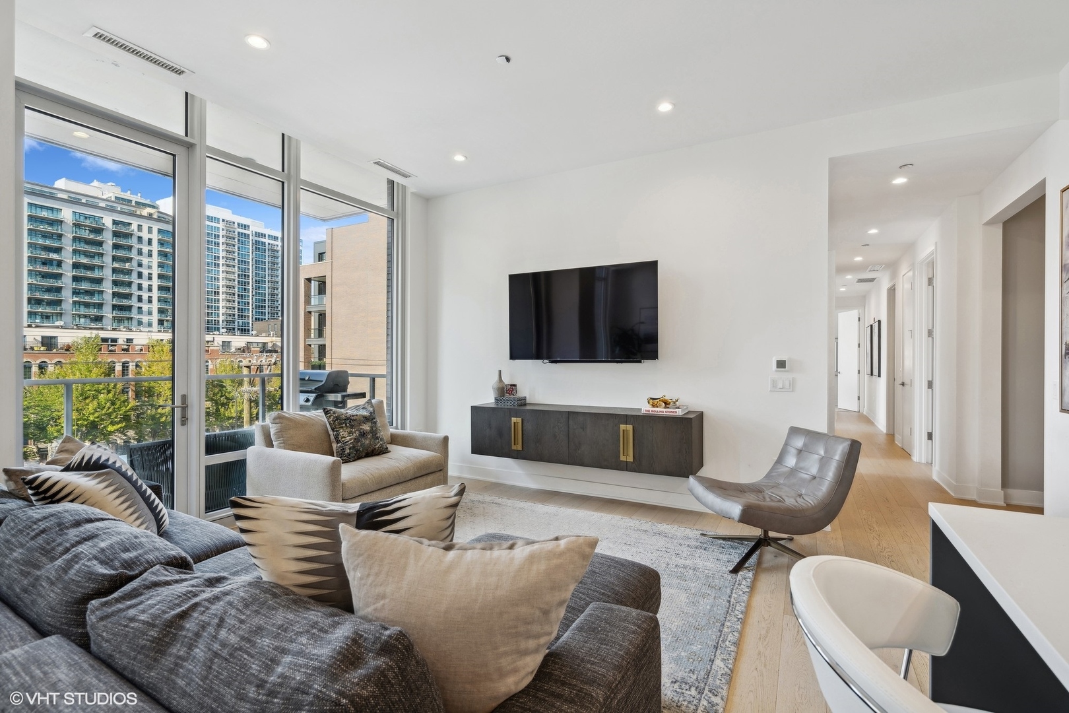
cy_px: 356
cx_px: 534
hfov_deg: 96.7
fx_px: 475
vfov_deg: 73.7
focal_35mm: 16
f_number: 7.1
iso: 320
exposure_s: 1/25
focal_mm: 16
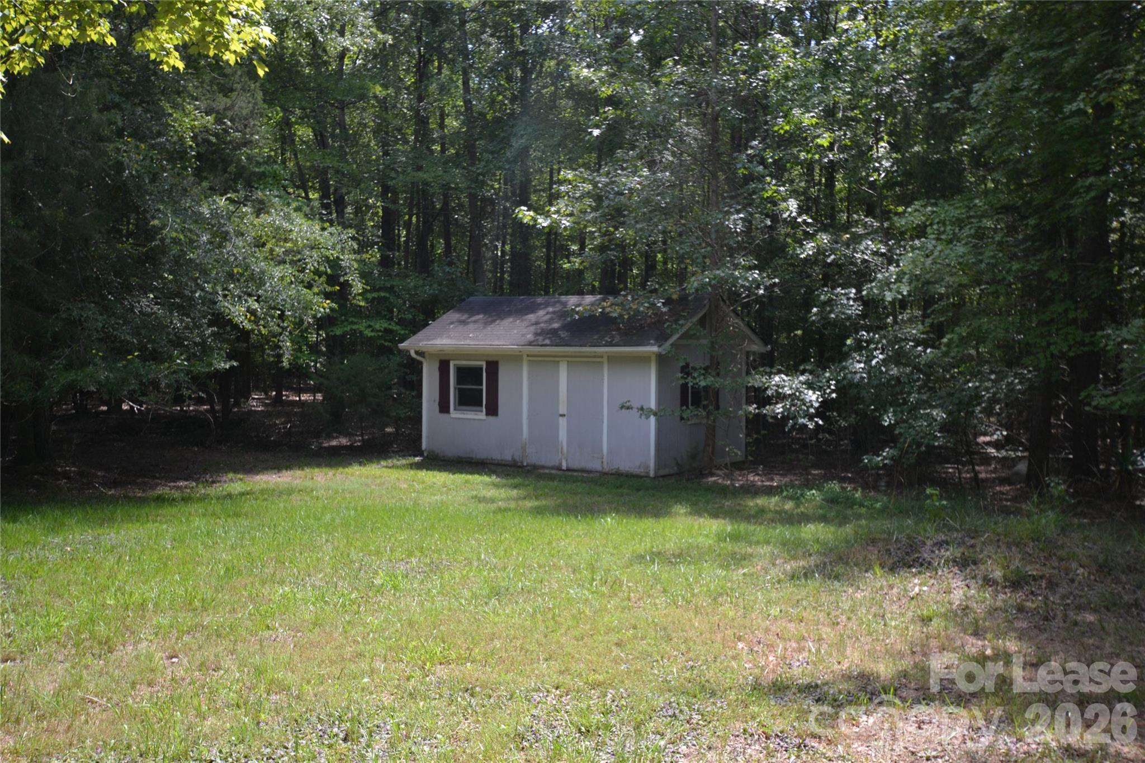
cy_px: 382
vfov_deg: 36.9
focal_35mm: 36
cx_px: 572
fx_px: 1145
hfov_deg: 53.1
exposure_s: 1/125
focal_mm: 24
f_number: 5.6
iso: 180
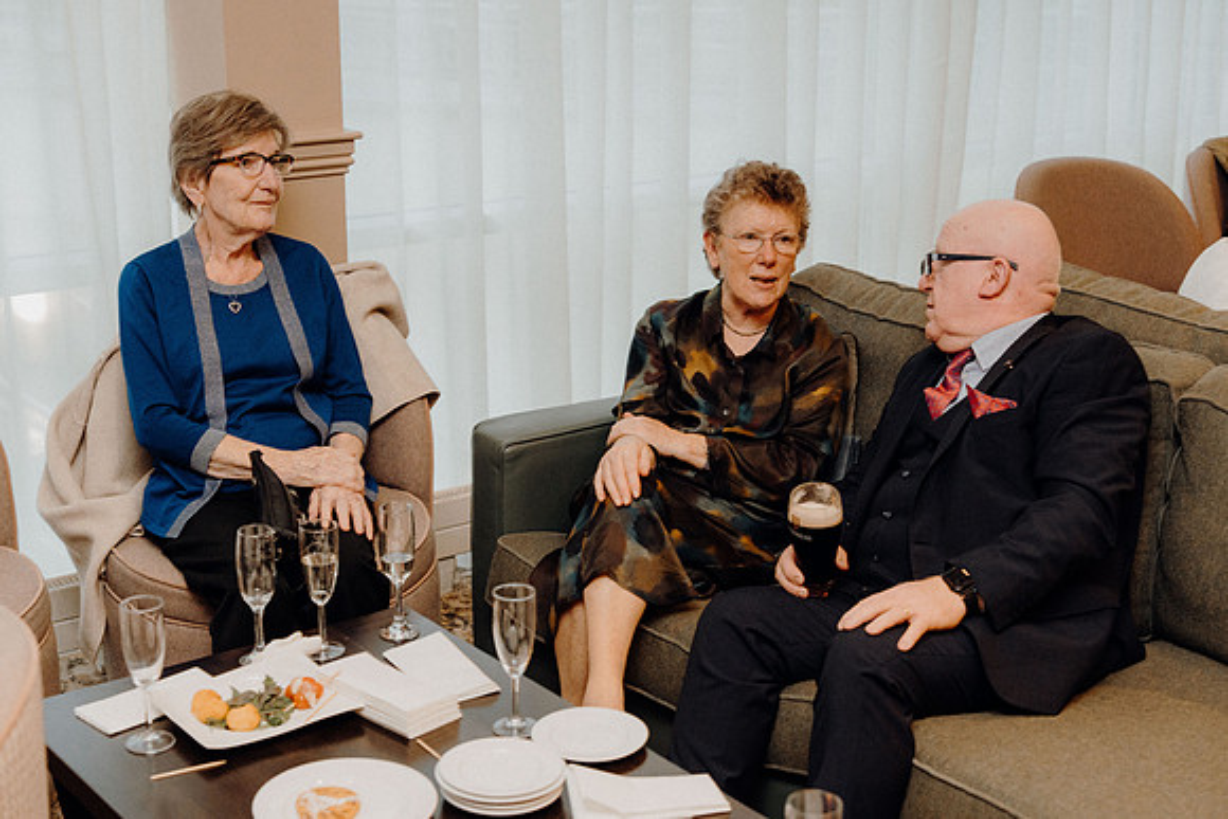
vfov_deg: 25.1
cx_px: 614
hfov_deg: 36.9
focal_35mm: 54
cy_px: 410
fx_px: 1842
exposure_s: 1/160
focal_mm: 54
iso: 3200
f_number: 3.5
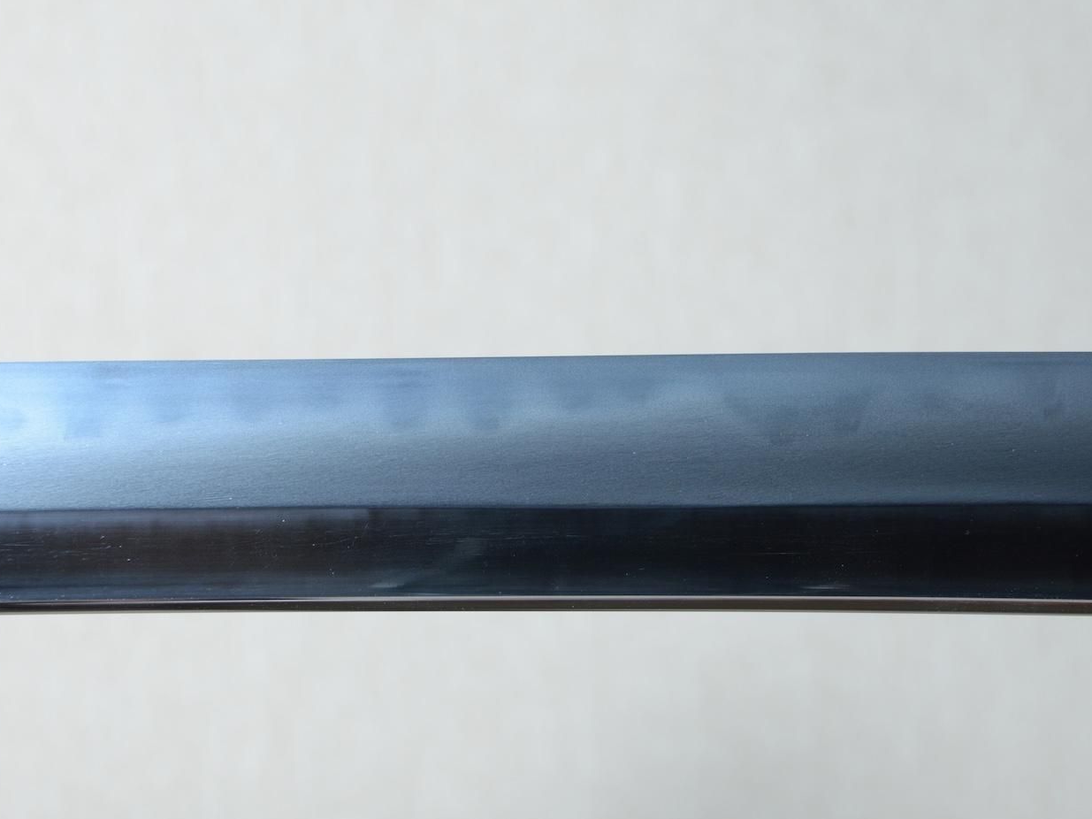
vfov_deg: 10.1
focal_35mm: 147
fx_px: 4637
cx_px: 592
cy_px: 409
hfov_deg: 13.4
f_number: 11
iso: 400
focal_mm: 90
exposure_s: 1/2
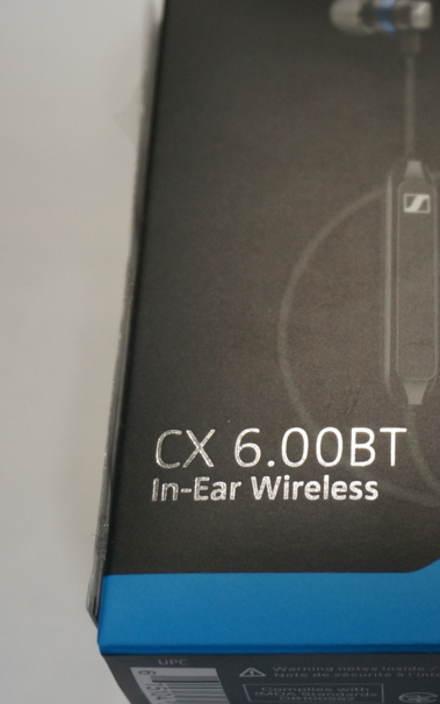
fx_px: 1436
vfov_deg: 27.5
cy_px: 314
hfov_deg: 17.0
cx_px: 453
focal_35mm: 75
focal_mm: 29
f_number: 4.5
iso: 800
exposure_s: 1/60
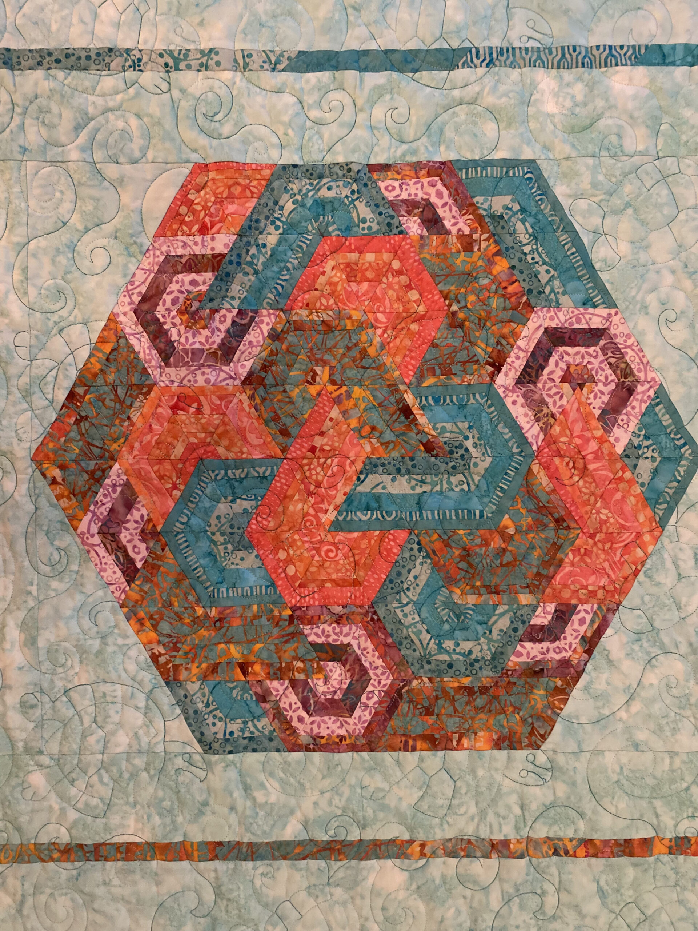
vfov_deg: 67.3
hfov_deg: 53.1
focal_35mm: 26
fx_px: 699
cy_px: 466
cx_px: 349
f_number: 1.8
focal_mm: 4.25
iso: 500
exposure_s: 1/33
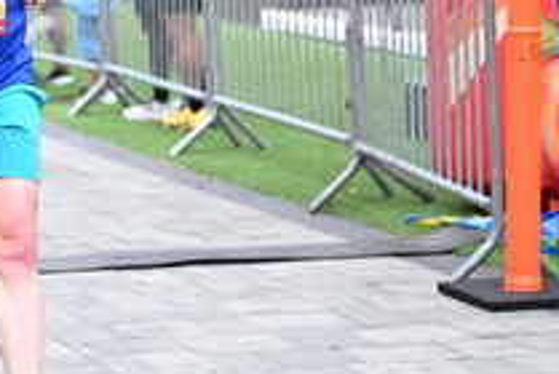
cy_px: -68
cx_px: -11
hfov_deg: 11.0
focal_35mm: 184
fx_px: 2861
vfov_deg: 7.4
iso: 800
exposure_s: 1/1600
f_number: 2.8
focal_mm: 70
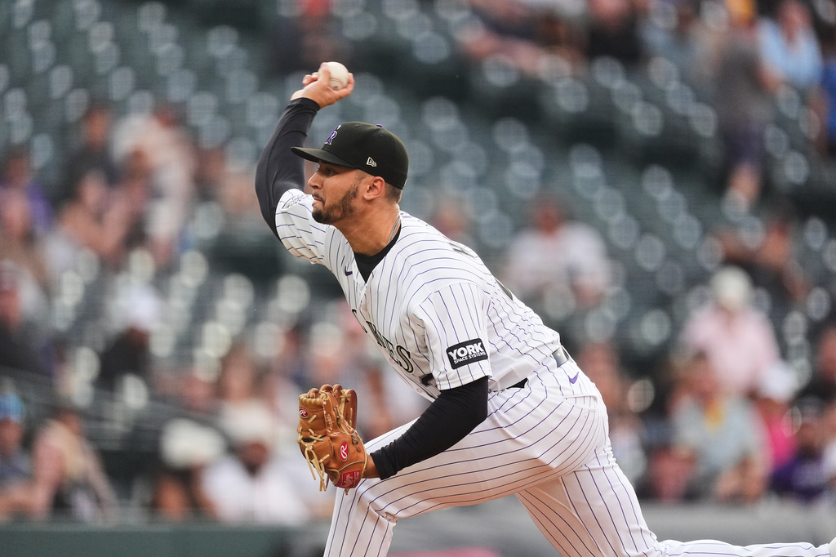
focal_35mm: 600
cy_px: 278
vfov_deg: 2.3
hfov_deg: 3.4
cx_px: 418
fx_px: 13928
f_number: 4
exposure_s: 1/4000
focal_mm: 600
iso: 2500
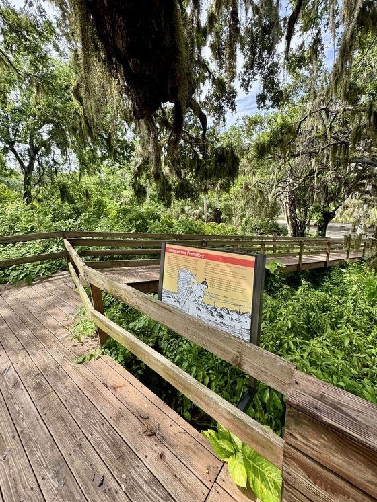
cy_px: 235
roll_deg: +2.9
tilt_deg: -12.8
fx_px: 218
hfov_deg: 81.7
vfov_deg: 98.1
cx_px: 195
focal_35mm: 15
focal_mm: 2.22
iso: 40
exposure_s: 1/386
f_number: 2.2
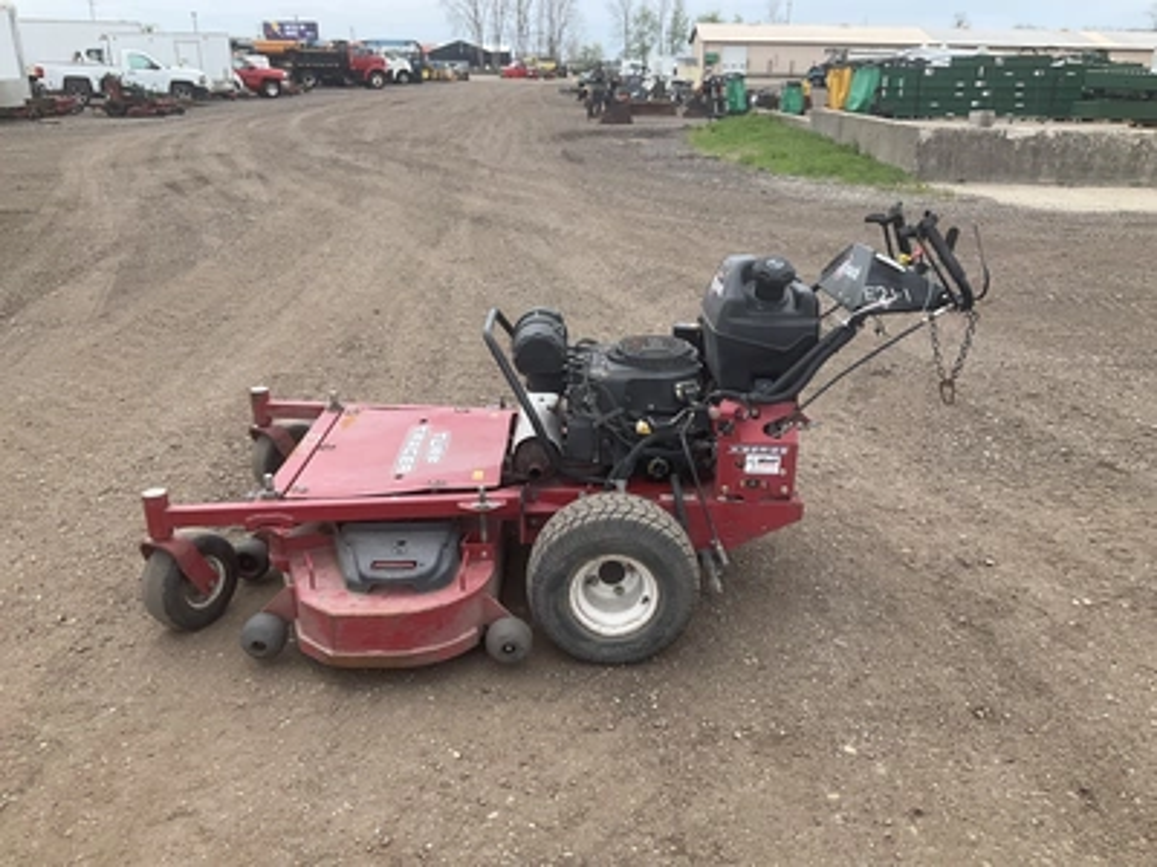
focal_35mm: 29
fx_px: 969
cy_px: 434
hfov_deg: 61.7
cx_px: 578
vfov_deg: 48.2
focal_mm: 3
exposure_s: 1/770
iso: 25
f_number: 1.8
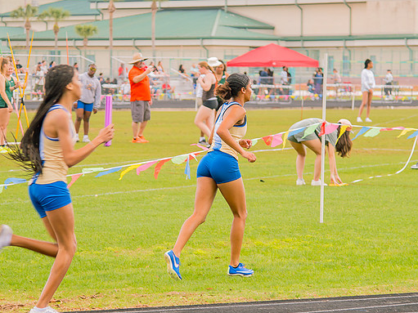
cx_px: 249
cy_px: 165
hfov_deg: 10.4
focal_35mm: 190
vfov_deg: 7.8
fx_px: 2294
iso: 200
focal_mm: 82
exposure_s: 1/200
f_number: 4
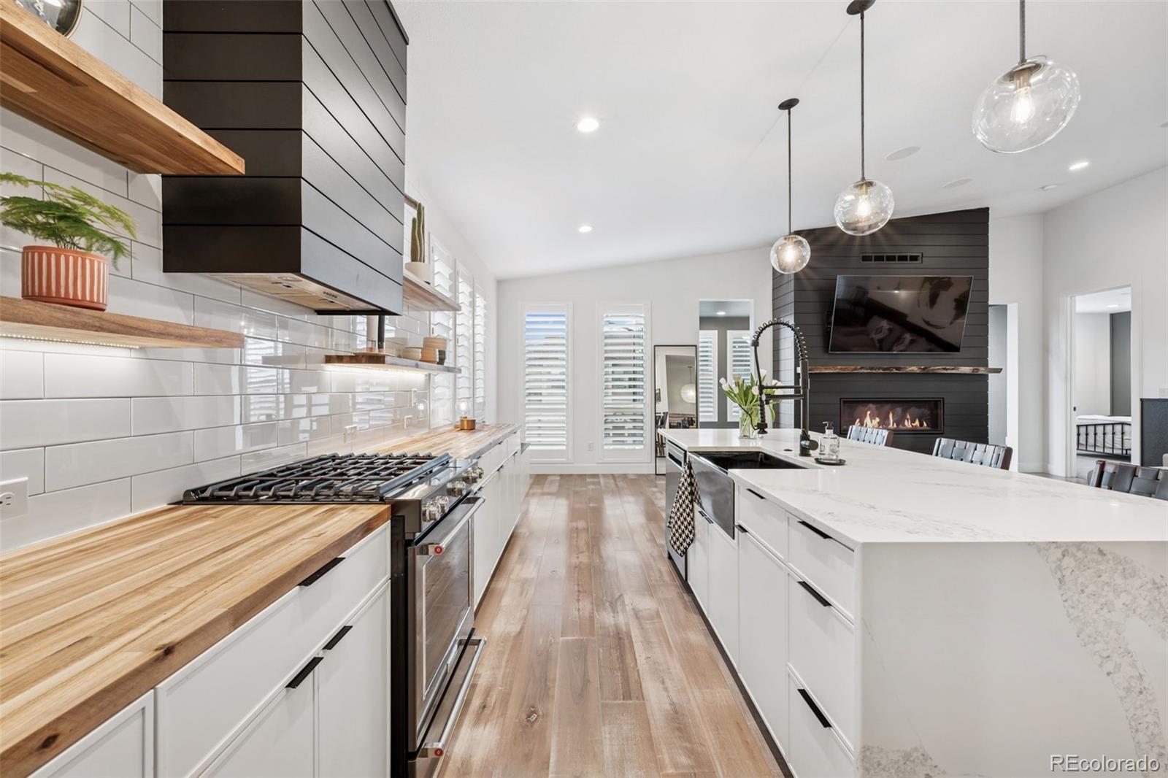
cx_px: 584
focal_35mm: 15
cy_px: 389
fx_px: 487
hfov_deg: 100.4
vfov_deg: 77.3
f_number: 11
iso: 100
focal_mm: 15
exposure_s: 1/1.25
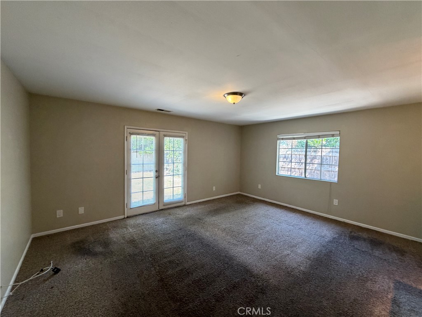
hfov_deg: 102.1
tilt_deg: -4.5
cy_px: 158
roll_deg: +0.1
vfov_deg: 85.7
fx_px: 171
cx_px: 211
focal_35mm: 14
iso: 250
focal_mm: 2.22
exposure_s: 1/60
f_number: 2.2
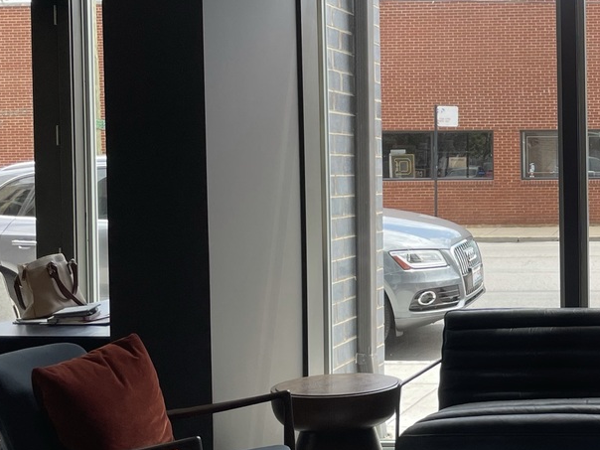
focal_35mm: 62
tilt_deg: -1.3
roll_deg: +0.9
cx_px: 621
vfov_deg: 23.6
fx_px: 1075
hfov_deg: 28.9
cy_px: 211
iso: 32
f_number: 1.6
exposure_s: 1/596
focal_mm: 4.2
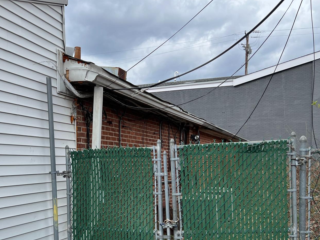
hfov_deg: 43.3
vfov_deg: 33.0
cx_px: 111
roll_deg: +0.3
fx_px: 398
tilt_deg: -2.0
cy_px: 179
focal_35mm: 43
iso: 50
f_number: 1.5
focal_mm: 5.7
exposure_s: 1/1511
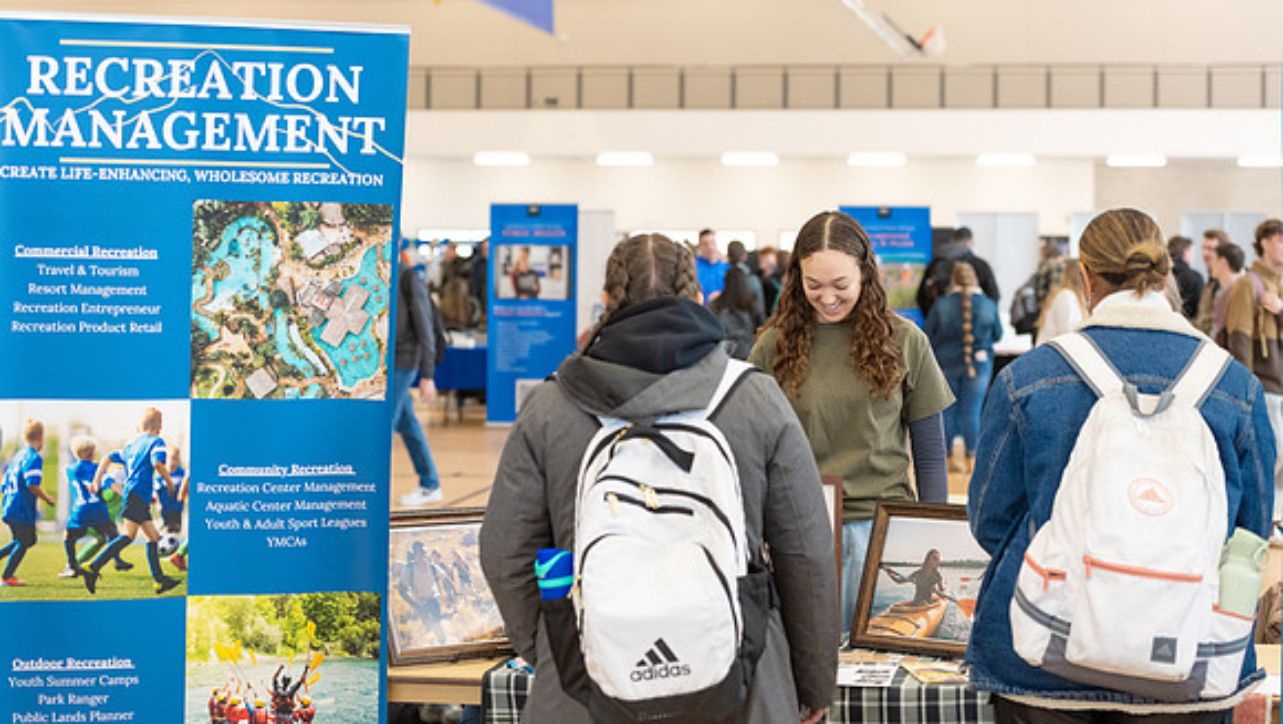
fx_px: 2548
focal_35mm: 75
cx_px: 655
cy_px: 287
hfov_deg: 28.3
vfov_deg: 16.1
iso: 1250
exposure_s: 1/200
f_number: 3.5
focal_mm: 70
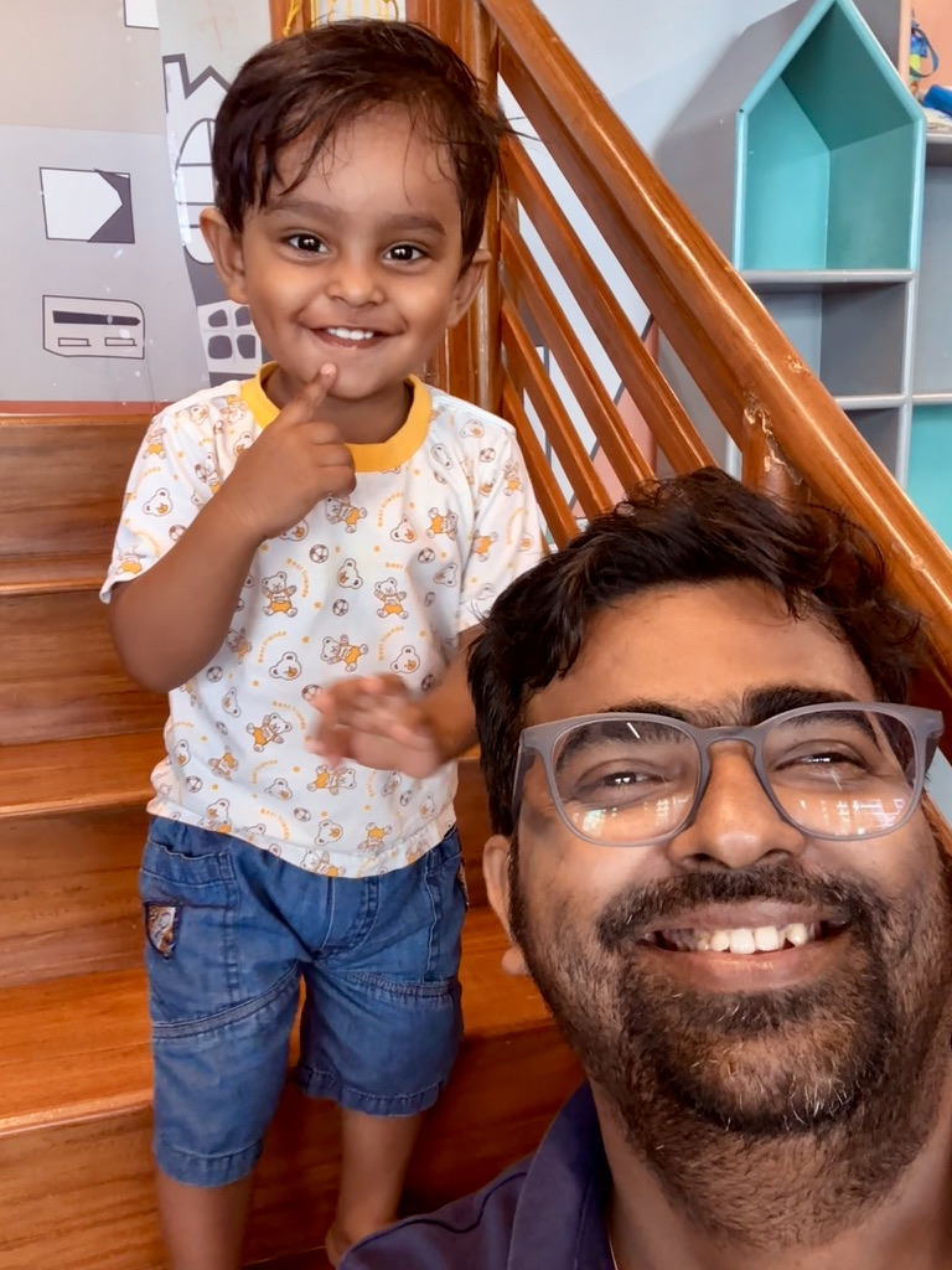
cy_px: 635
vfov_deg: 60.0
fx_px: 1100
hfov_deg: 46.8
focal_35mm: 30
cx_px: 476
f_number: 1.9
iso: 320
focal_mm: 2.69
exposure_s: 1/42
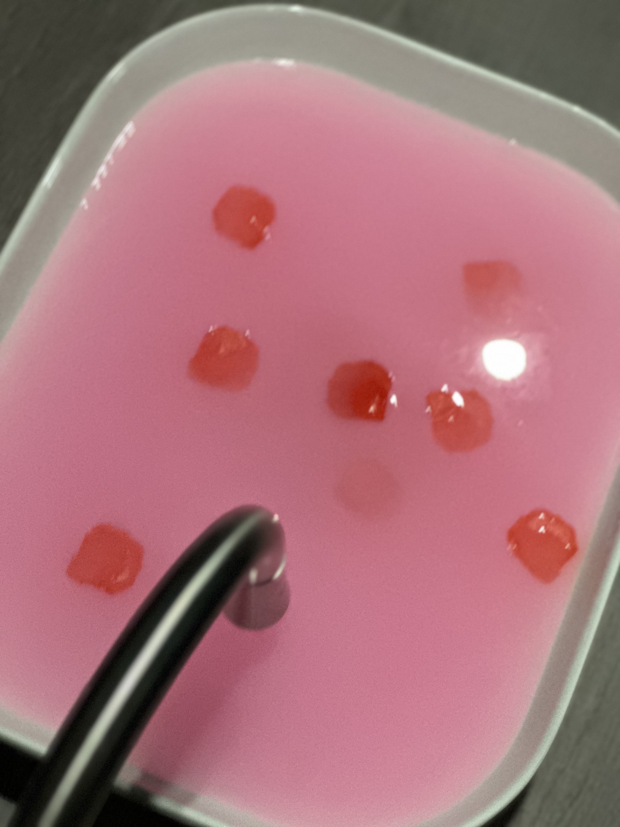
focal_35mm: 77
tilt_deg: -66.6
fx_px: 1839
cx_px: 310
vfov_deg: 25.3
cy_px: 414
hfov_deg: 19.1
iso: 400
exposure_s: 1/17
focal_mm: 9
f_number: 2.8
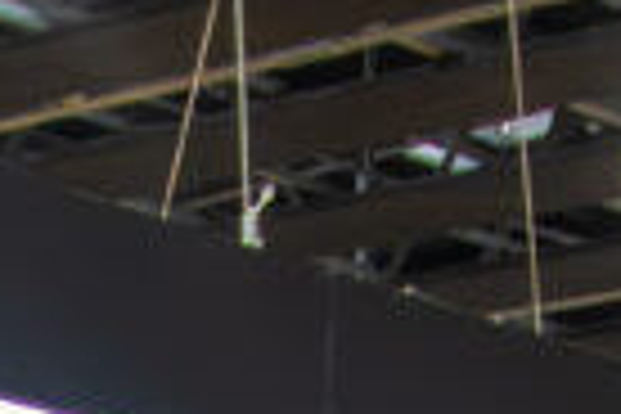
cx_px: -81
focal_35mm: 267
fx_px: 4605
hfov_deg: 7.7
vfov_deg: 4.8
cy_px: 1530
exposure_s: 1/200
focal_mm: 24
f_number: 4
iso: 1250
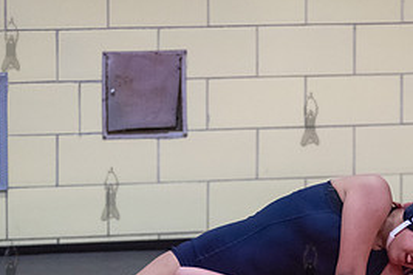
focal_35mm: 243
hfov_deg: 8.5
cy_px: 268
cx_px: 309
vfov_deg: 5.6
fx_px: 2788
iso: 8000
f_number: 3.5
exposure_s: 1/640
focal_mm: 112
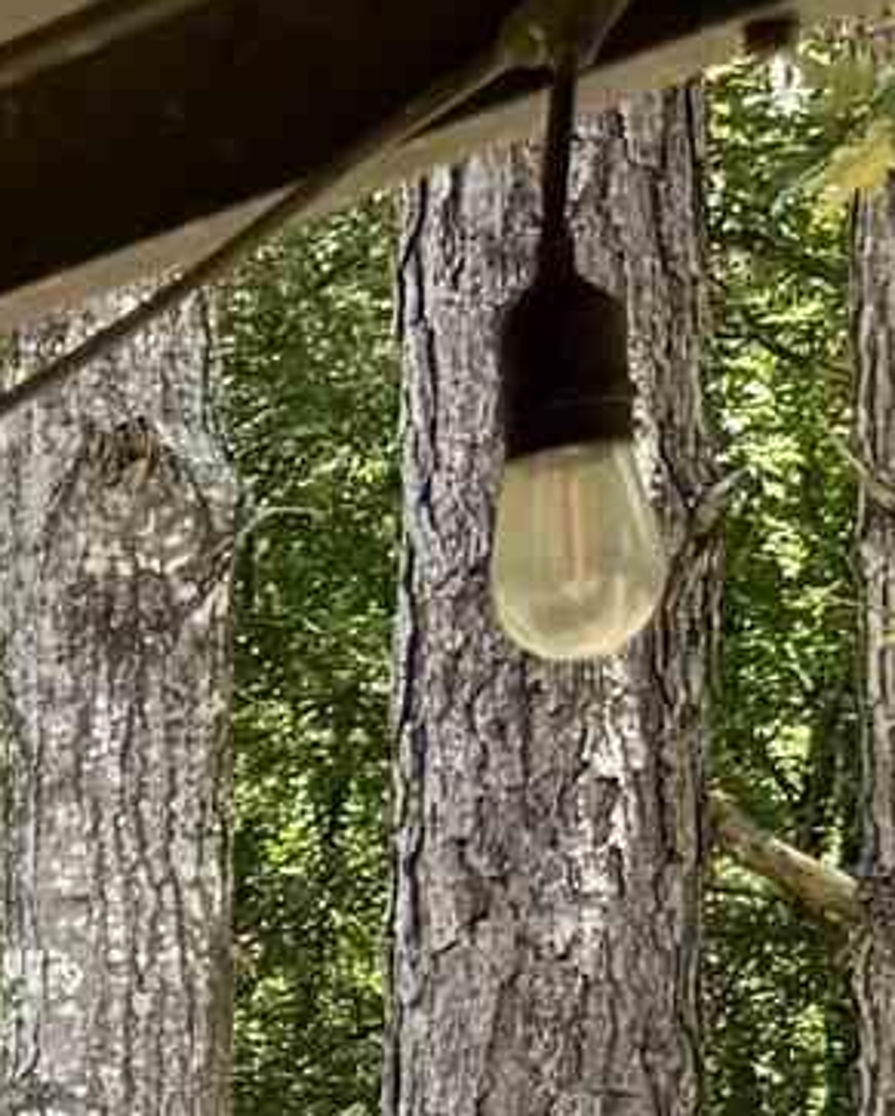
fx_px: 6548
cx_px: -2030
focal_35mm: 198
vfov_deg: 9.1
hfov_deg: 6.8
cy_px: 2254
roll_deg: -0.5
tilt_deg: -2.2
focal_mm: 6.76
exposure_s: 1/2053
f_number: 1.78
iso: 80
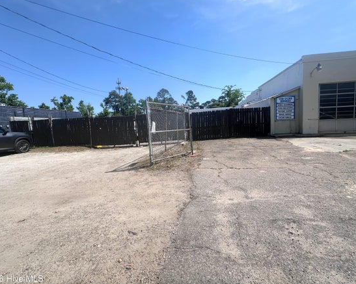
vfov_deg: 80.3
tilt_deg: -4.6
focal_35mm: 16
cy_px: 137
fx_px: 168
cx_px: 185
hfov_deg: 93.1
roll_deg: +2.0
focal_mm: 2.22
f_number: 2.2
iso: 50
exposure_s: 1/2564
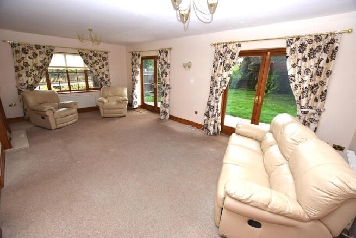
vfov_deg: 77.4
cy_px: 119
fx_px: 148
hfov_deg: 100.4
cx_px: 178
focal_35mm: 15
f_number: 4
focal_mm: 10
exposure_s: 1/60
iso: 100
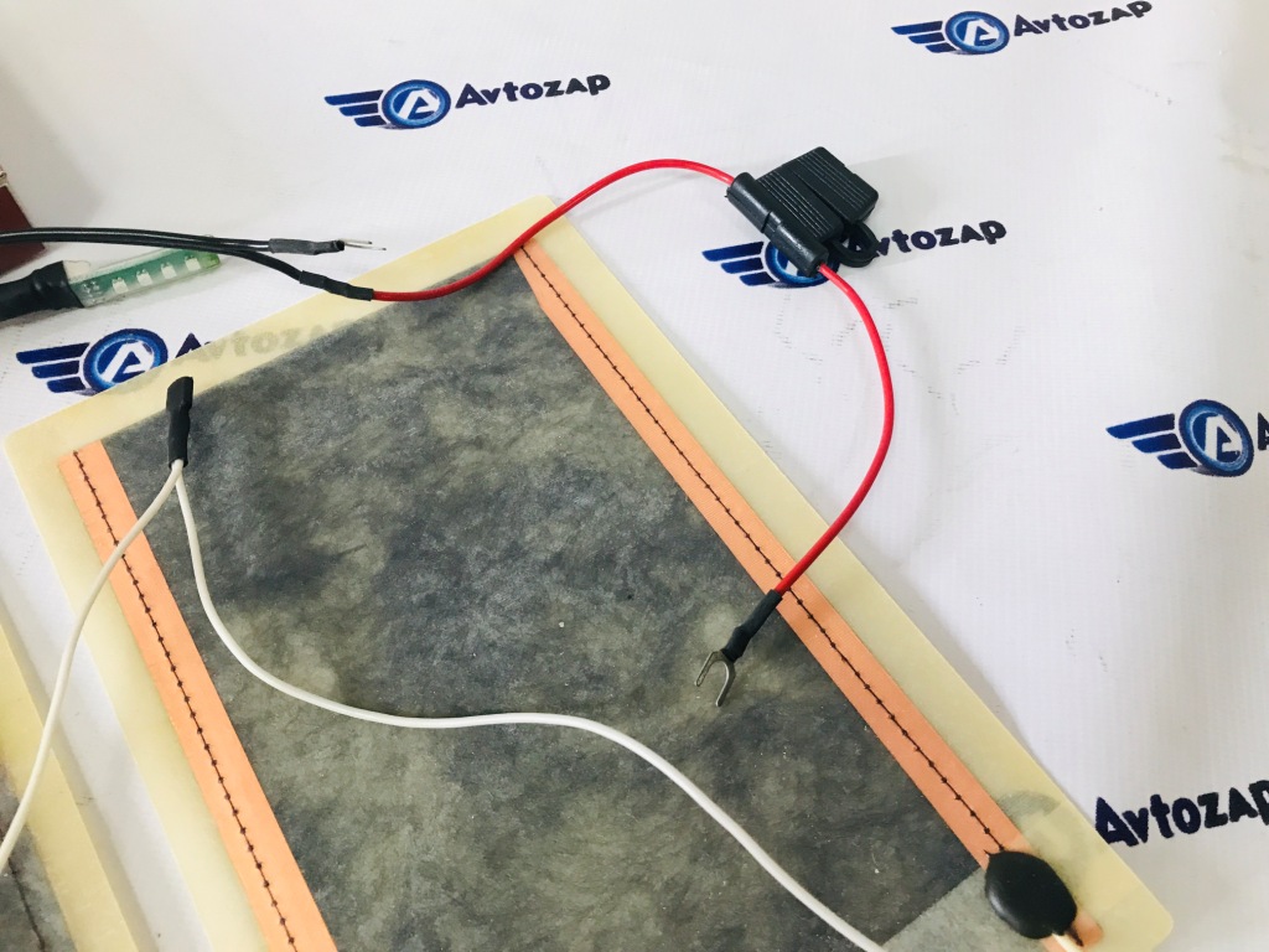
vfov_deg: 49.7
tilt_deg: -59.5
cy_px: 476
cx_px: 634
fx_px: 1026
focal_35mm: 28
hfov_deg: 63.4
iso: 32
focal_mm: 3.99
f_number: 1.8
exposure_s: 1/25
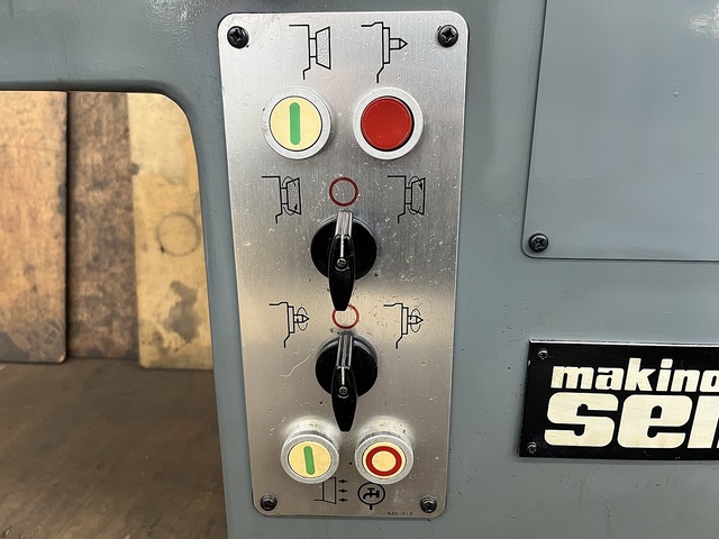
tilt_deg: -18.0
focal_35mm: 26
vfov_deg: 53.1
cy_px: 270
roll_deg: -0.8
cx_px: 360
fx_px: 540
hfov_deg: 67.3
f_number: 1.6
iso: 160
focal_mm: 5.1
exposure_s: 1/60
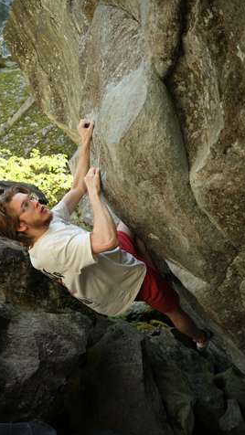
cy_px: 217
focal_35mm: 37
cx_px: 108
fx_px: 427
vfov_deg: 54.0
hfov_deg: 32.0
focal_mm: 23
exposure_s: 1/250
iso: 320
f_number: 2.8
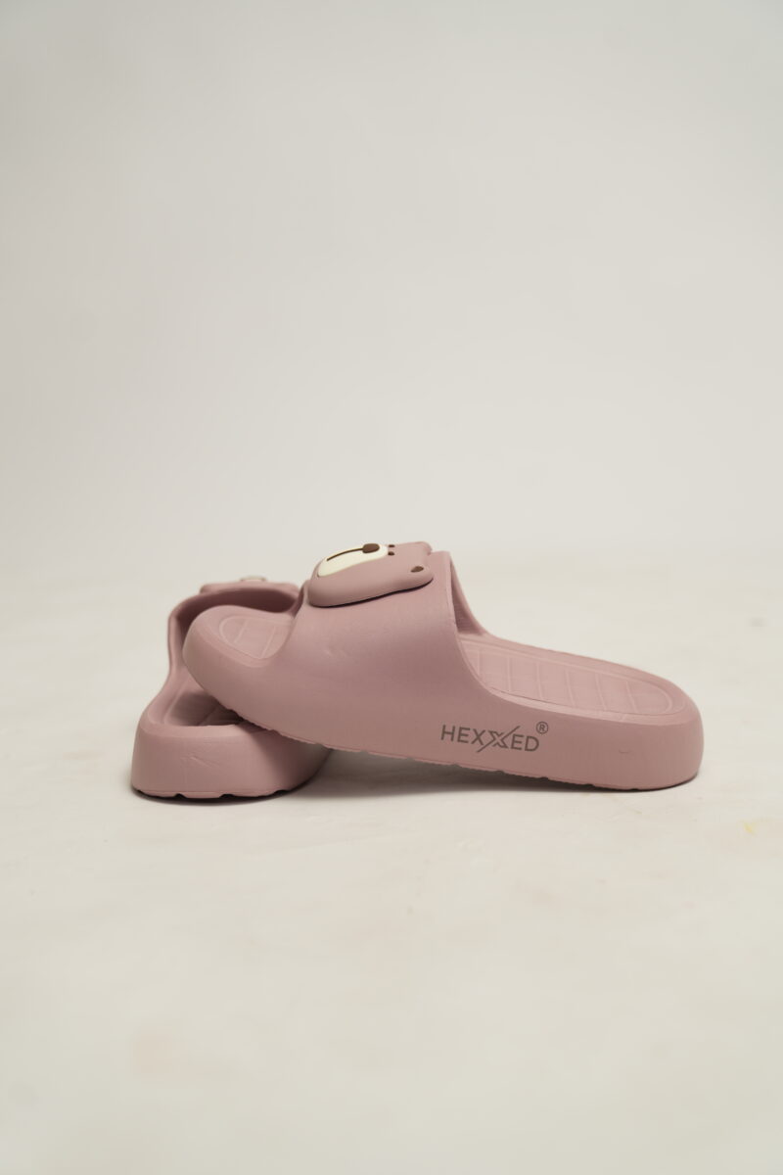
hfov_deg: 36.9
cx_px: 392
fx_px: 1174
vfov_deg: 53.1
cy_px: 588
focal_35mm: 36
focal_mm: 36
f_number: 3.2
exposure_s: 1/160
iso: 100
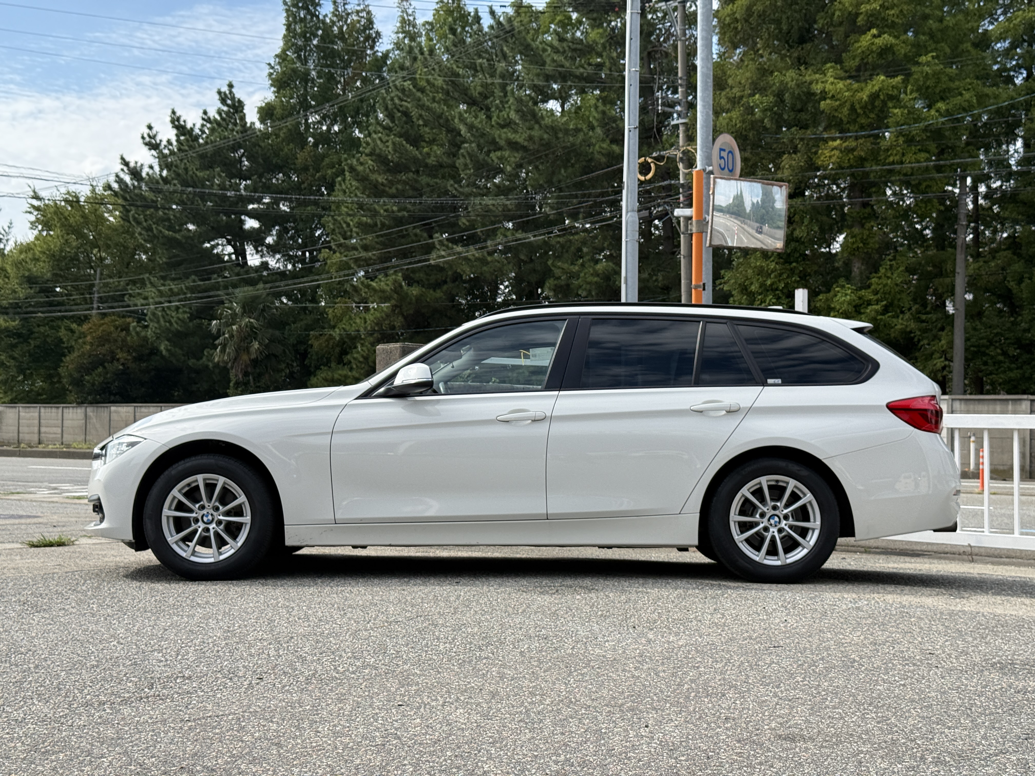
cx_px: 518
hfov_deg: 39.7
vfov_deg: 30.3
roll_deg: -0.3
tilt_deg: +1.7
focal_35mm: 48
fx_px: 1435
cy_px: 388
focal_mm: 6.76
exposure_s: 1/4587
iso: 100
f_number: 1.78
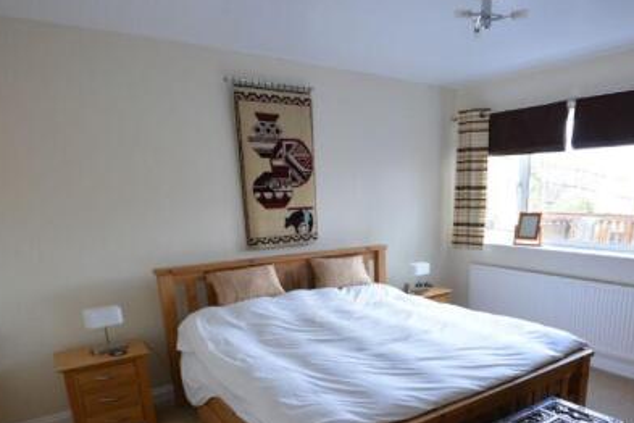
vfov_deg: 49.2
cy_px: 319
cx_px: 401
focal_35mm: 25
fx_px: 440
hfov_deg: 70.2
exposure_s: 1/25
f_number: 6.3
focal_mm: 10
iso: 400
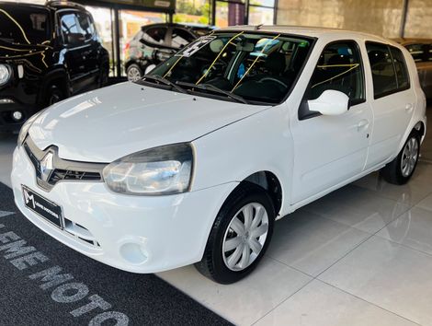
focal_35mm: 26
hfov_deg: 67.2
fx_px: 325
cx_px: 216
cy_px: 163
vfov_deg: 53.2
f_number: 1.5
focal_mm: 5.7
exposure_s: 1/452
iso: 50
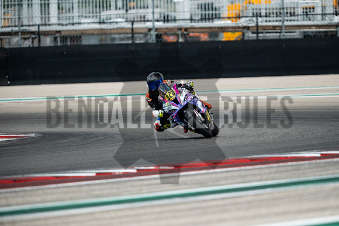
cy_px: 113
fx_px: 3956
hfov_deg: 4.9
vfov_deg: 3.3
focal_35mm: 420
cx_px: 170
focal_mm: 280
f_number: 2.8
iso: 320
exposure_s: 1/1600
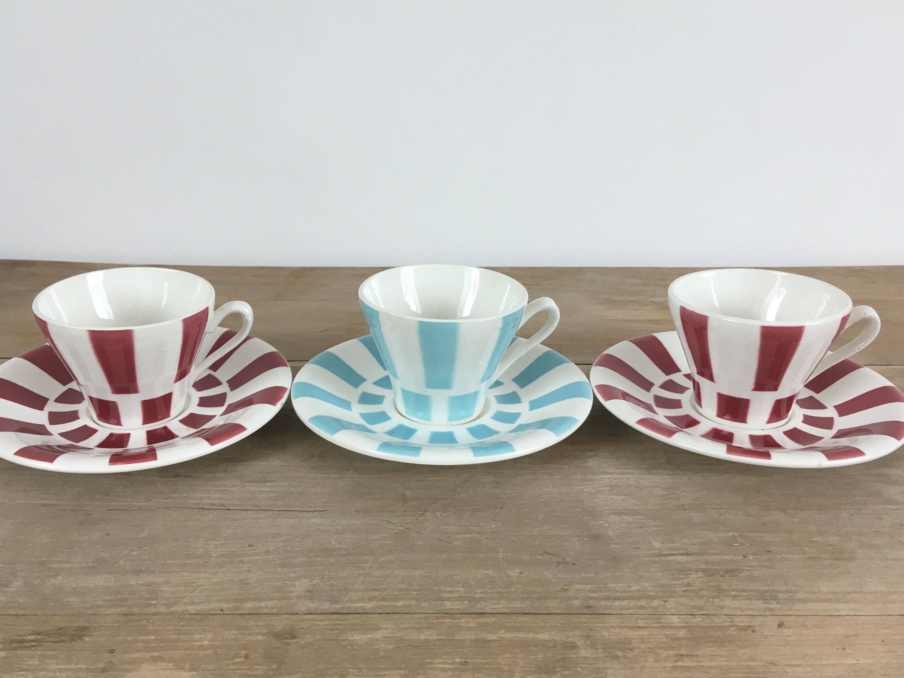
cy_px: 330
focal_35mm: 33
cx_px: 432
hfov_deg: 55.3
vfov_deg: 42.9
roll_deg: +0.2
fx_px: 862
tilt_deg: -19.0
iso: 25
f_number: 2.2
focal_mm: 4.15
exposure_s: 1/33
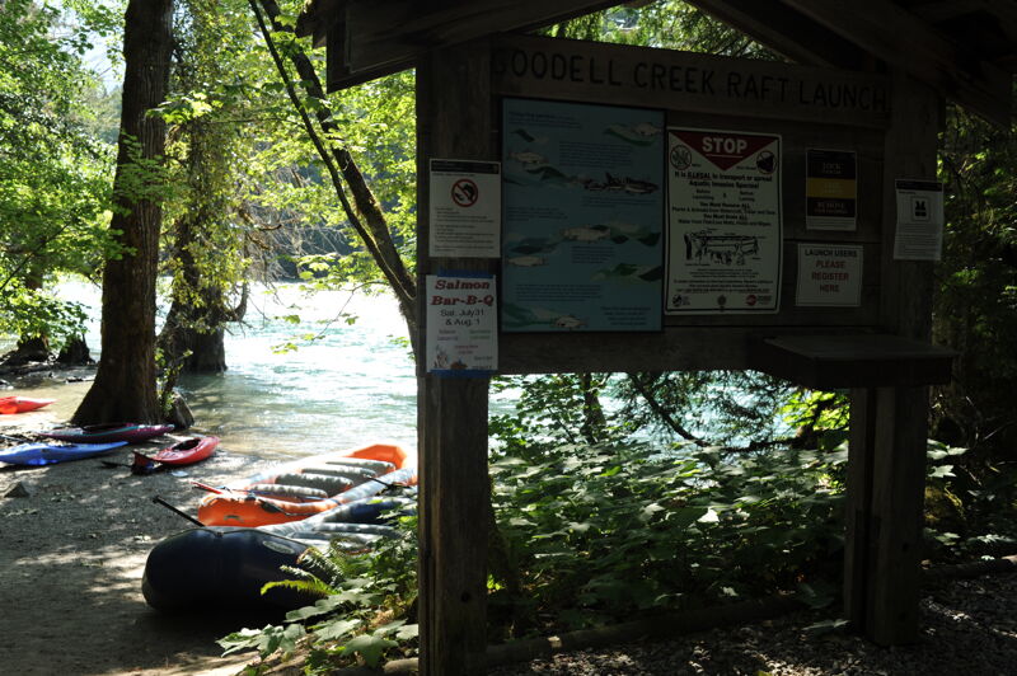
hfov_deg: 54.5
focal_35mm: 35
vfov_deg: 37.8
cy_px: 338
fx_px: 988
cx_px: 508
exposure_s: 1/100
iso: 200
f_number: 8
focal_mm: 35
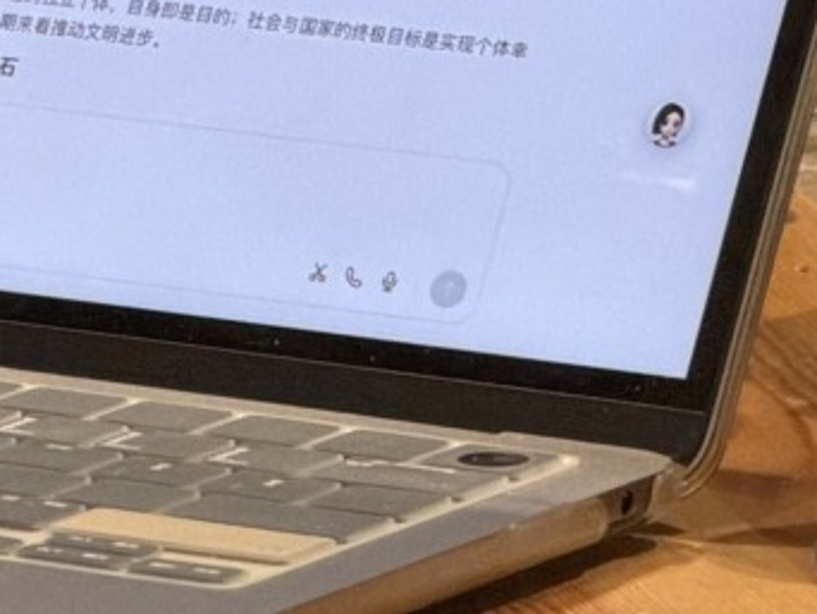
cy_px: -533
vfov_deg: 2.6
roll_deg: -0.1
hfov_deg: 3.5
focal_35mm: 561
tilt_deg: -7.7
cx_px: -867
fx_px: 13250
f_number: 2.8
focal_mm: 16.89
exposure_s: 1/50
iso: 320
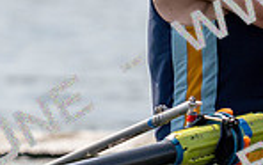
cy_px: 56
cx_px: 391
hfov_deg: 1.5
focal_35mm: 1360
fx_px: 9763
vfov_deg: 1.0
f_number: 6.3
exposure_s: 1/1600
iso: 250
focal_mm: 341
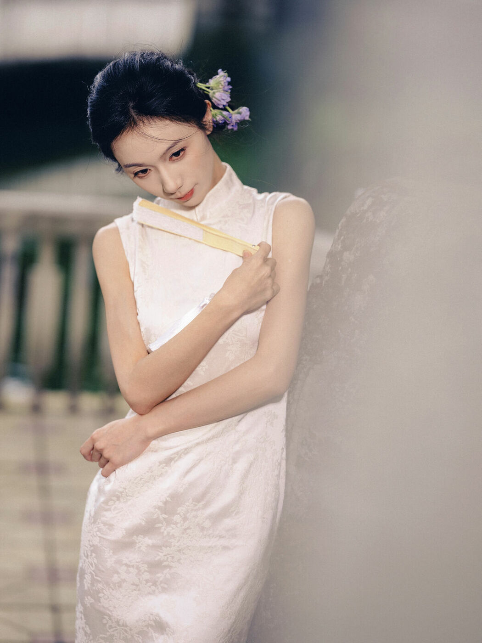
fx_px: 1615
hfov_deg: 17.0
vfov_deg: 22.5
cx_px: 241
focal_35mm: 87
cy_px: 322
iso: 320
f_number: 2.5
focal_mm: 110
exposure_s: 1/200
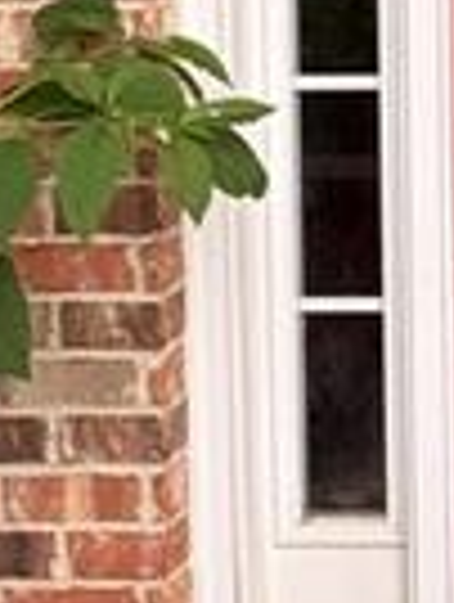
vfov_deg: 22.9
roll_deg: -0.9
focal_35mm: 80
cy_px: -63
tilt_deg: -1.4
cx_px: 805
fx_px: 1395
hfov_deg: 15.9
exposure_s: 1/99
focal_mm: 2.22
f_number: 2.2
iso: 80
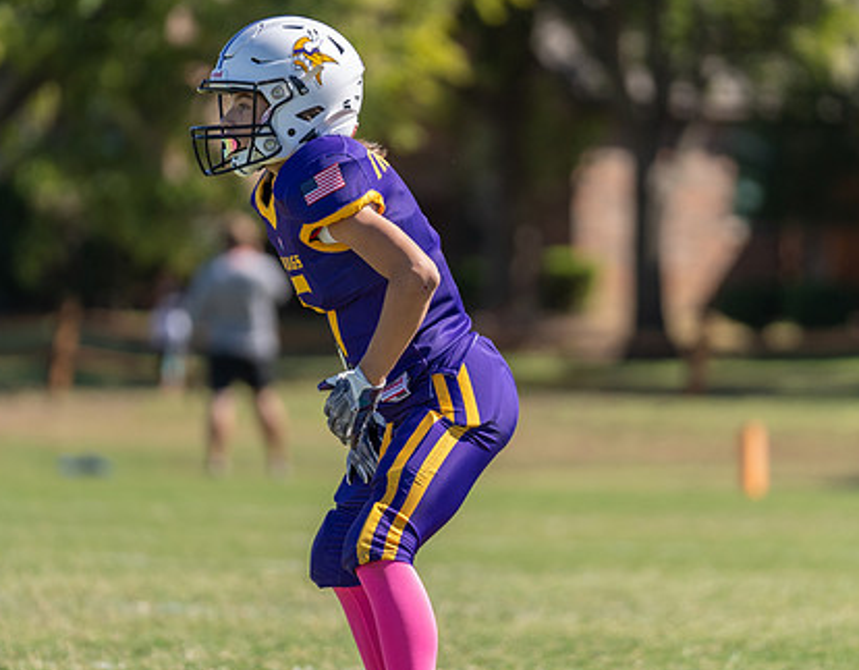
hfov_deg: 4.7
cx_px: 392
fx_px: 10475
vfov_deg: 3.7
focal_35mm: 416
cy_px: 355
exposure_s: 1/1250
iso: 100
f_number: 2.8
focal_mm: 200
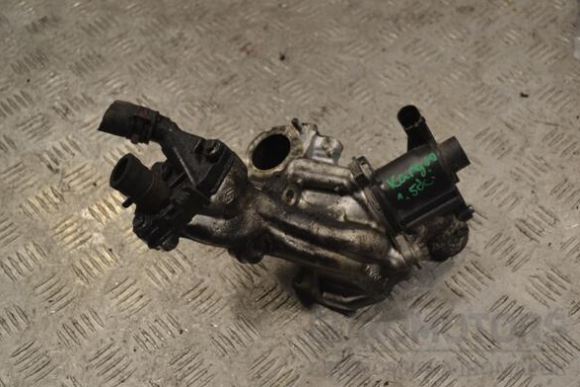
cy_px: 196
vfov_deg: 27.5
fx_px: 789
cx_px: 290
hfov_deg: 40.3
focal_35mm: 49
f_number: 5.6
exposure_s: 1/125
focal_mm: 32
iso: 280
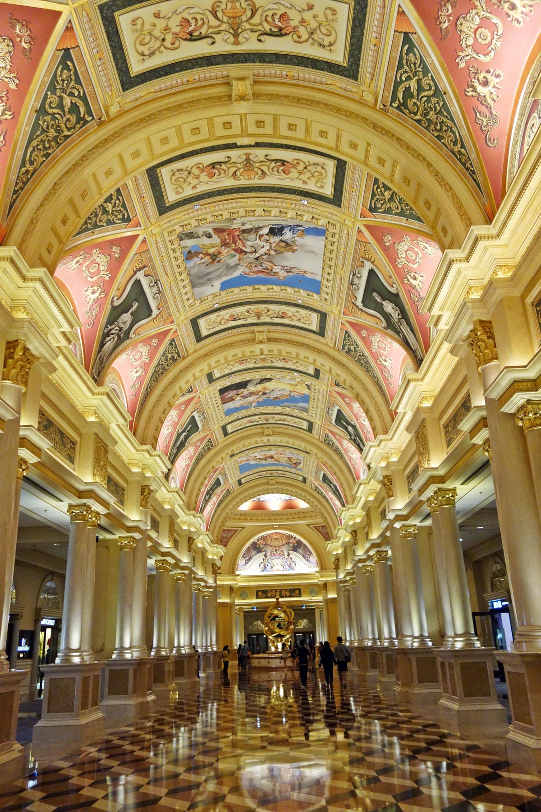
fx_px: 631
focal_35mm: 28
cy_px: 406
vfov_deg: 65.5
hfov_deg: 46.4
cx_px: 270
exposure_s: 1/200
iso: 640
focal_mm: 10.4
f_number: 1.8
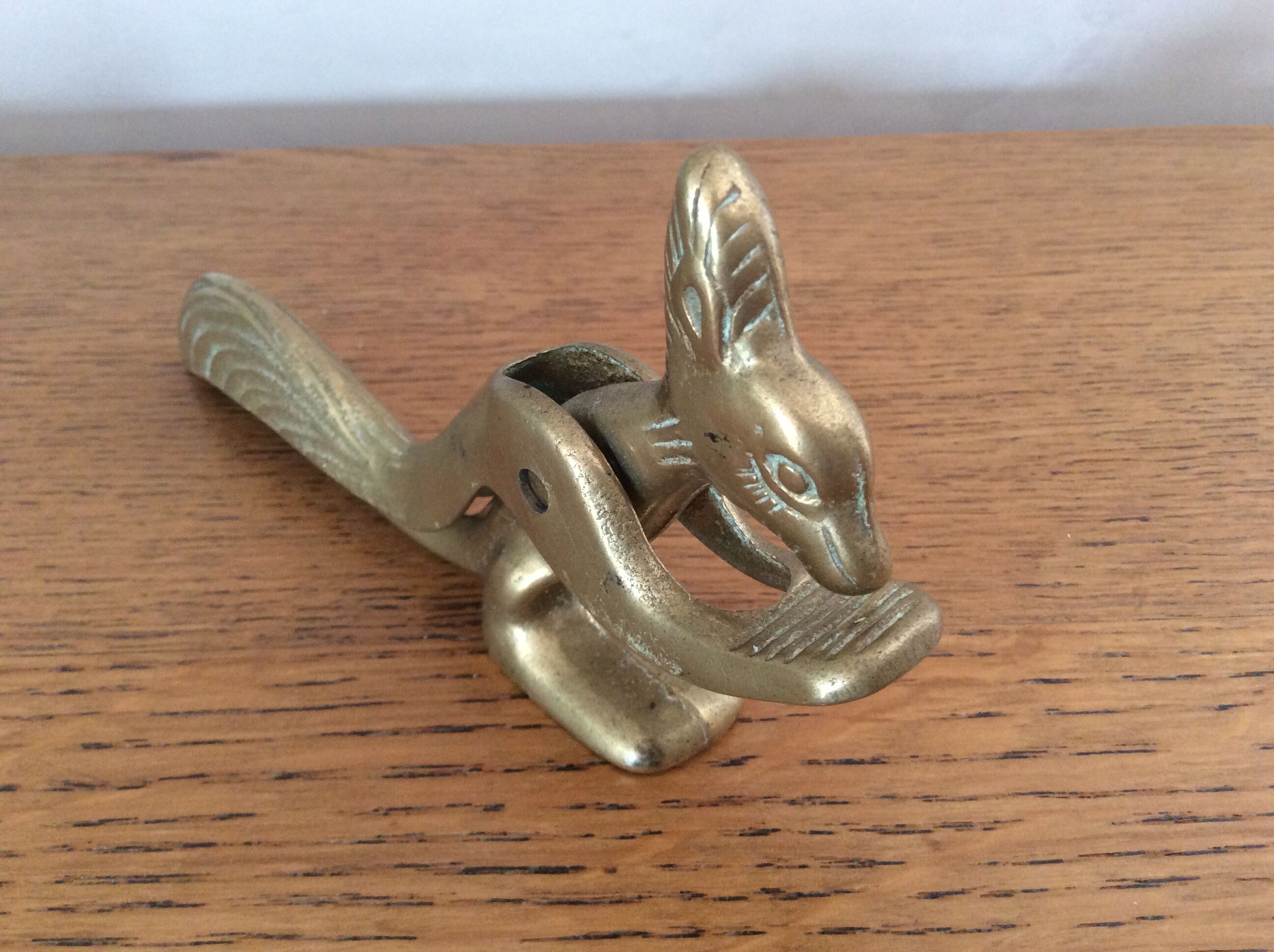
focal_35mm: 32
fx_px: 1176
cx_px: 637
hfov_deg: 56.9
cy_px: 476
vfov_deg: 44.1
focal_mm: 3.3
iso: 125
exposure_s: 1/25
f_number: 2.4
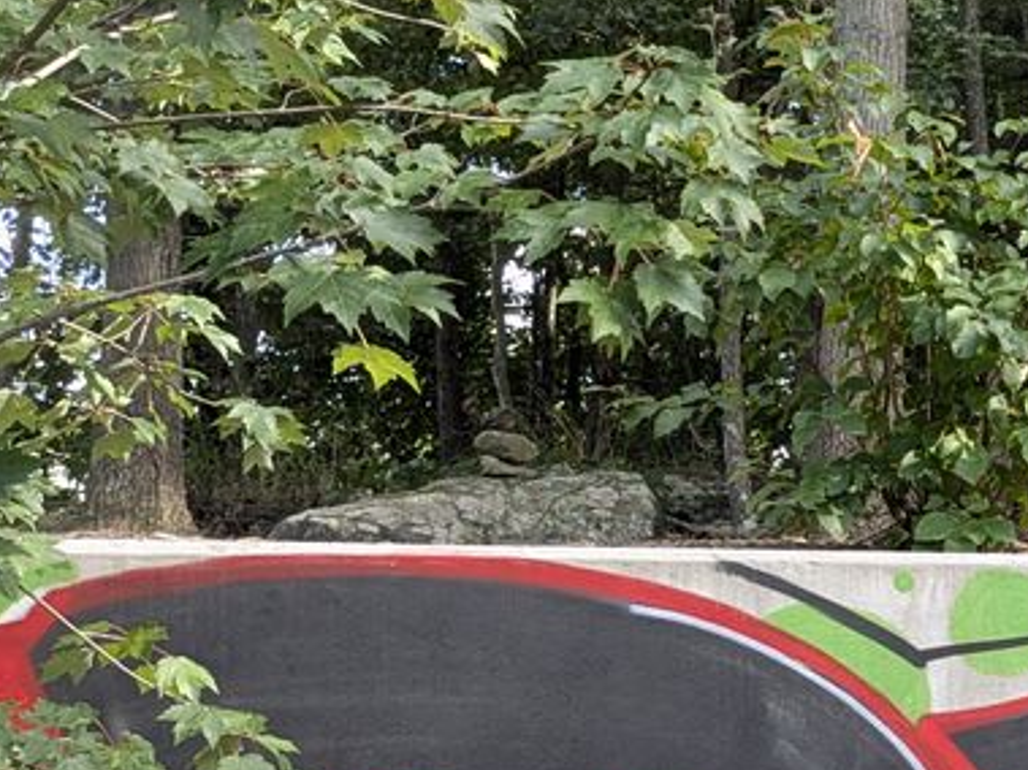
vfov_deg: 19.3
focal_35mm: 76
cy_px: 550
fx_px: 2256
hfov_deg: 22.5
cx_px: 1389
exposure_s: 1/203
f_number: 1.7
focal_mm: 4.53
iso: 38
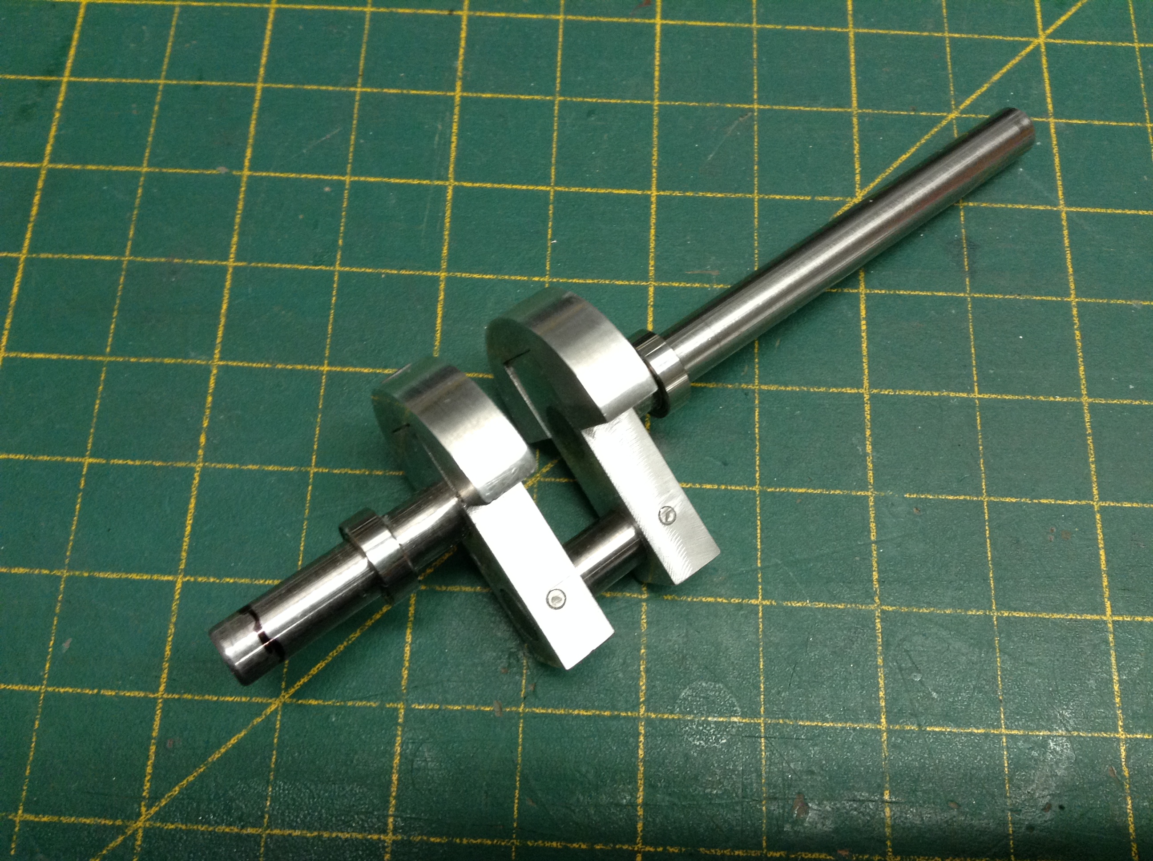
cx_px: 576
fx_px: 1098
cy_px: 430
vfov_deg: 42.8
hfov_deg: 55.4
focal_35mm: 33
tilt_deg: -71.6
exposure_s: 1/24
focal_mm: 3.3
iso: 80
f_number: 2.4
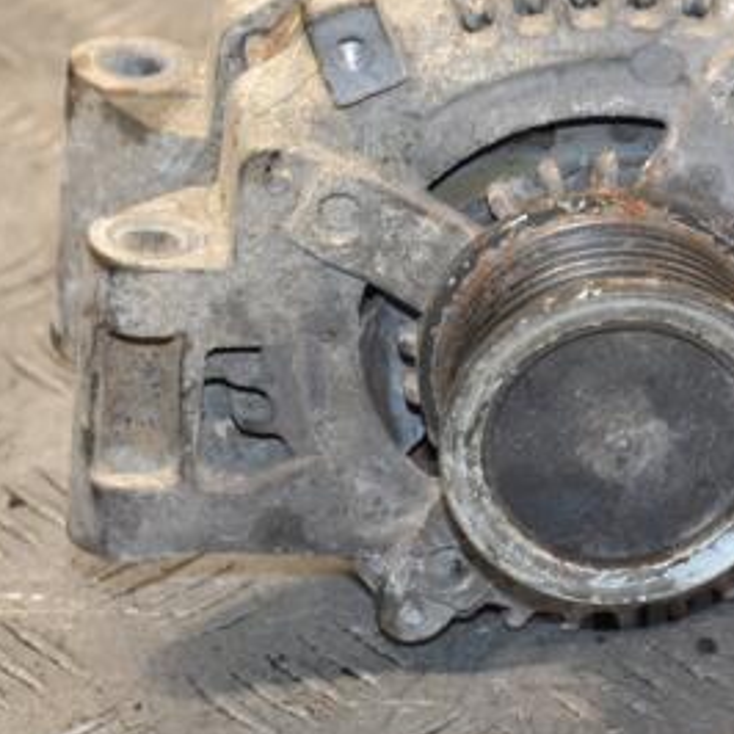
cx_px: 458
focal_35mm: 302
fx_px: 7244
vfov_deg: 5.8
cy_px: 257
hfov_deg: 5.8
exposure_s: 1/200
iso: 800
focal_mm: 105
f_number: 6.3
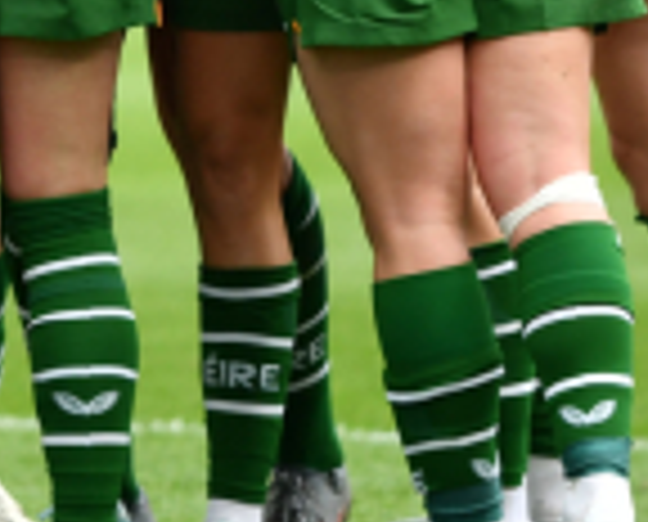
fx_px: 23242
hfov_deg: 1.6
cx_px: -166
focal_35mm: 1209
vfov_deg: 1.3
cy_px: -353
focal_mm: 155
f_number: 2.8
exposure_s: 1/1250
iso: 200
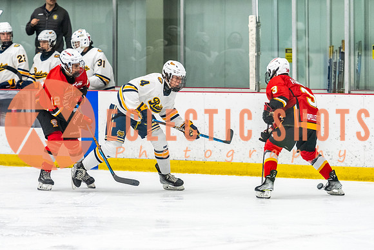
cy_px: 138
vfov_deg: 5.9
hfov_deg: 8.8
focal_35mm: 233
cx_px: 147
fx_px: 2426
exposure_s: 1/800
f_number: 2.8
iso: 3200
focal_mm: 160
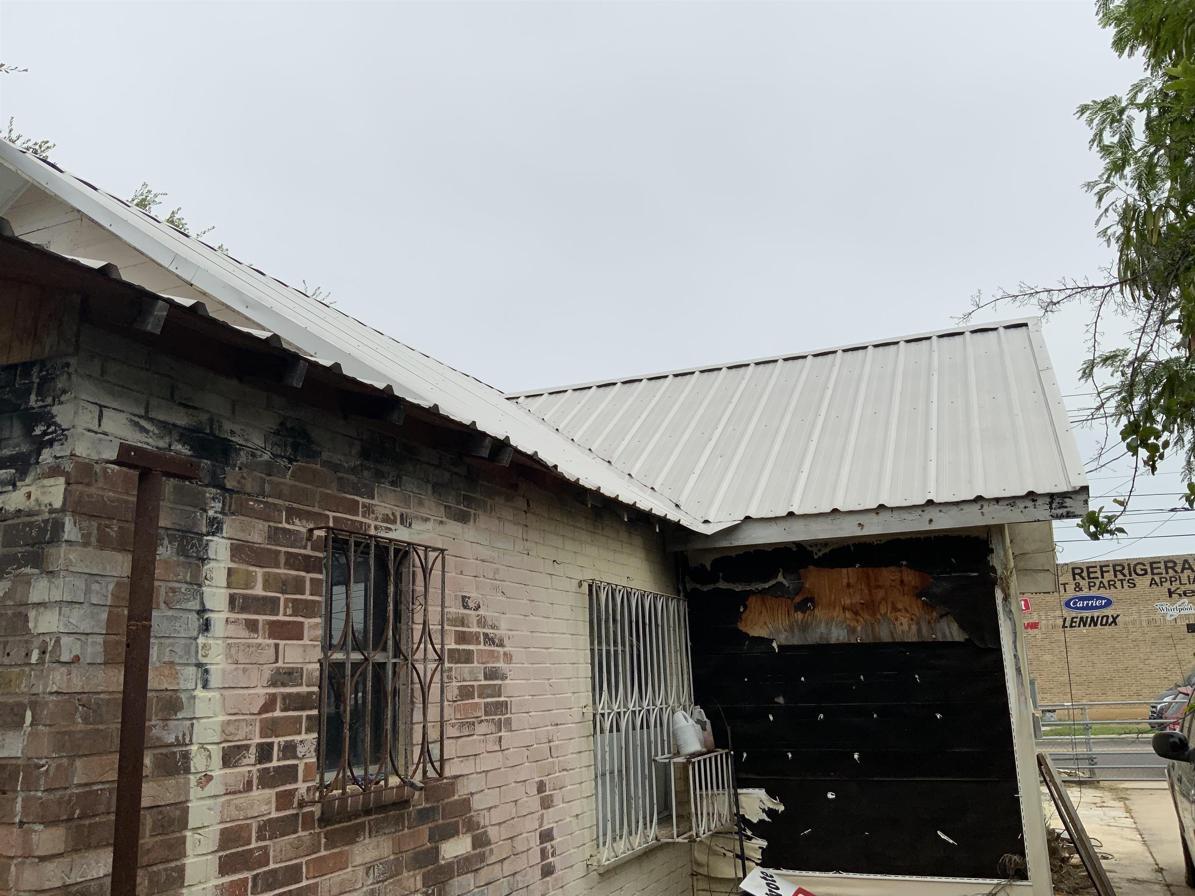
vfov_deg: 48.2
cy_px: 448
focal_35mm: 29
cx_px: 598
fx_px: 1001
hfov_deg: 61.7
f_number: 1.8
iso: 16
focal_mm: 3
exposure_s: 1/2227
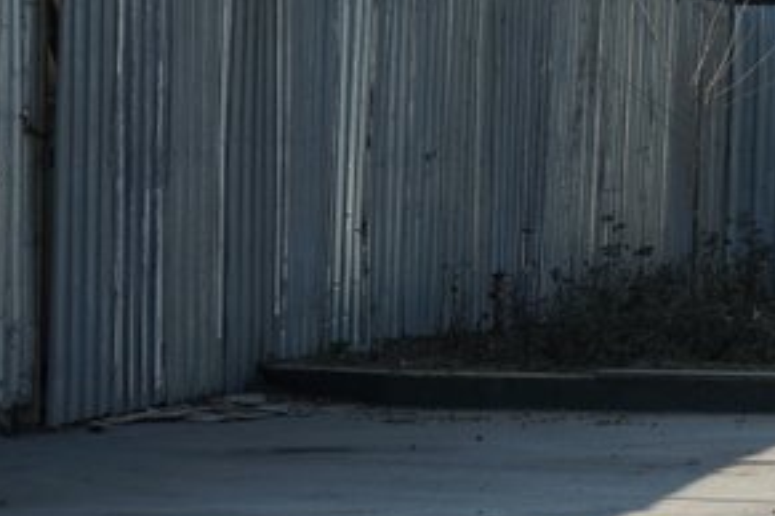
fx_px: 4262
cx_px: 1545
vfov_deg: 6.8
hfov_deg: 9.7
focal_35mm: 198
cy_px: -428
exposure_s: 1/400
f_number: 6.3
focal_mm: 48
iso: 100
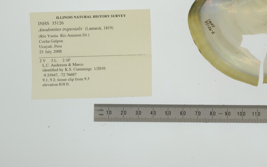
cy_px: 12
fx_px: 793
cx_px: 206
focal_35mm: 109
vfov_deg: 11.9
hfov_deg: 19.0
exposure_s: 1/10
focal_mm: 60
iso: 100
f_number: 32
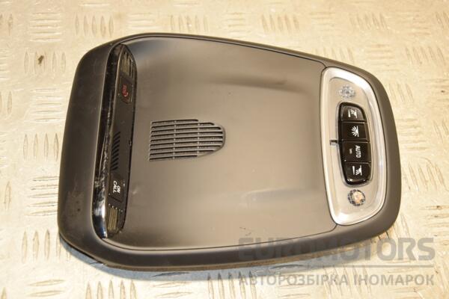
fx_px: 711
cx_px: 224
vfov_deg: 23.8
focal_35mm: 57
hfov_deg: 35.1
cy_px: 150
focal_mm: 38
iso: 800
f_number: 5
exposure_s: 1/200
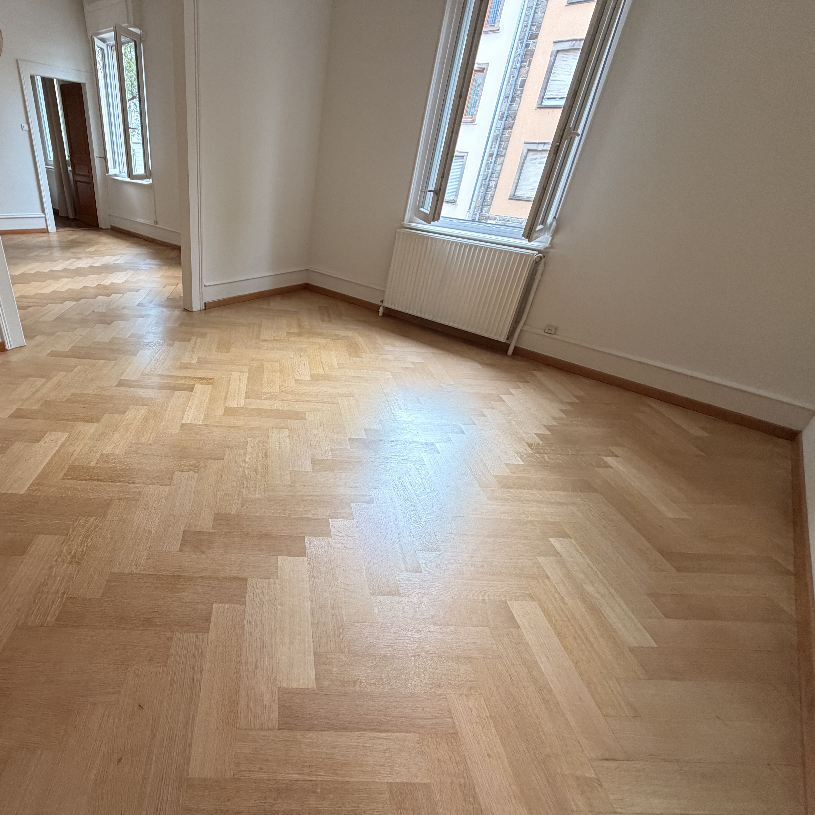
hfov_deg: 81.6
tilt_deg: -29.8
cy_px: 415
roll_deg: -3.6
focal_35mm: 17
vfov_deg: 84.0
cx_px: 283
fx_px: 453
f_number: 2.2
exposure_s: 1/121
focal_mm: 2.22
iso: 320
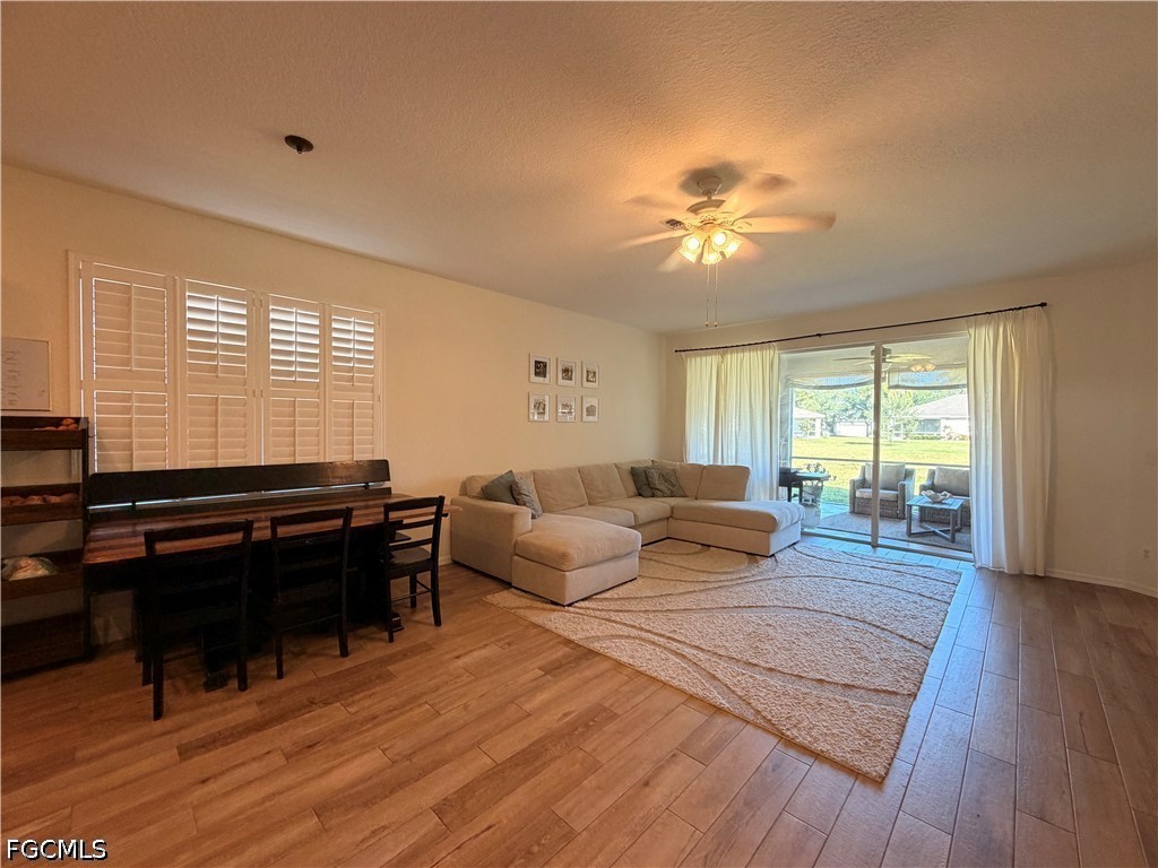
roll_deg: +0.5
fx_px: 468
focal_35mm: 14
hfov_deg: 102.1
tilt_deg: -0.9
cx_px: 579
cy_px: 434
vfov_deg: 85.7
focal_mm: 2.22
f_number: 2.2
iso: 200
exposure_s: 1/60
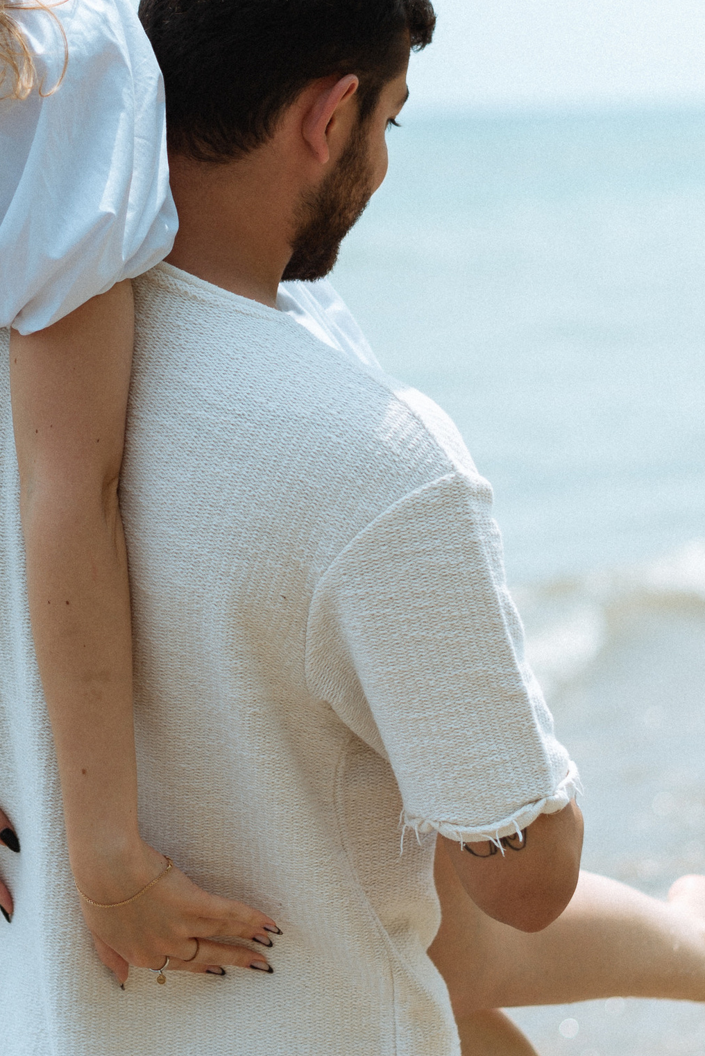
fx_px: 3696
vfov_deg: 16.2
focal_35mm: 126
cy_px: 335
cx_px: 167
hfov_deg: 10.9
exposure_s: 1/4000
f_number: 2.2
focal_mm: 50
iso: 100
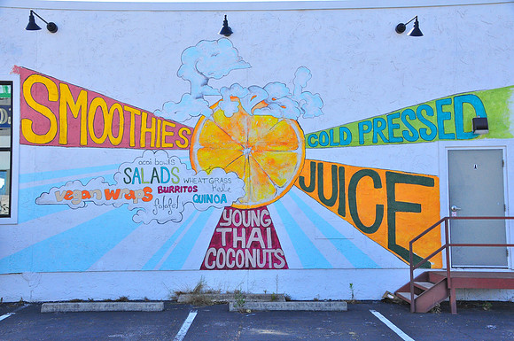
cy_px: 170
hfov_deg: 46.5
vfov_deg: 31.8
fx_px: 599
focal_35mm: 42
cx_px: 257
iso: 800
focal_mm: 28
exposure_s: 1/500
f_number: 11
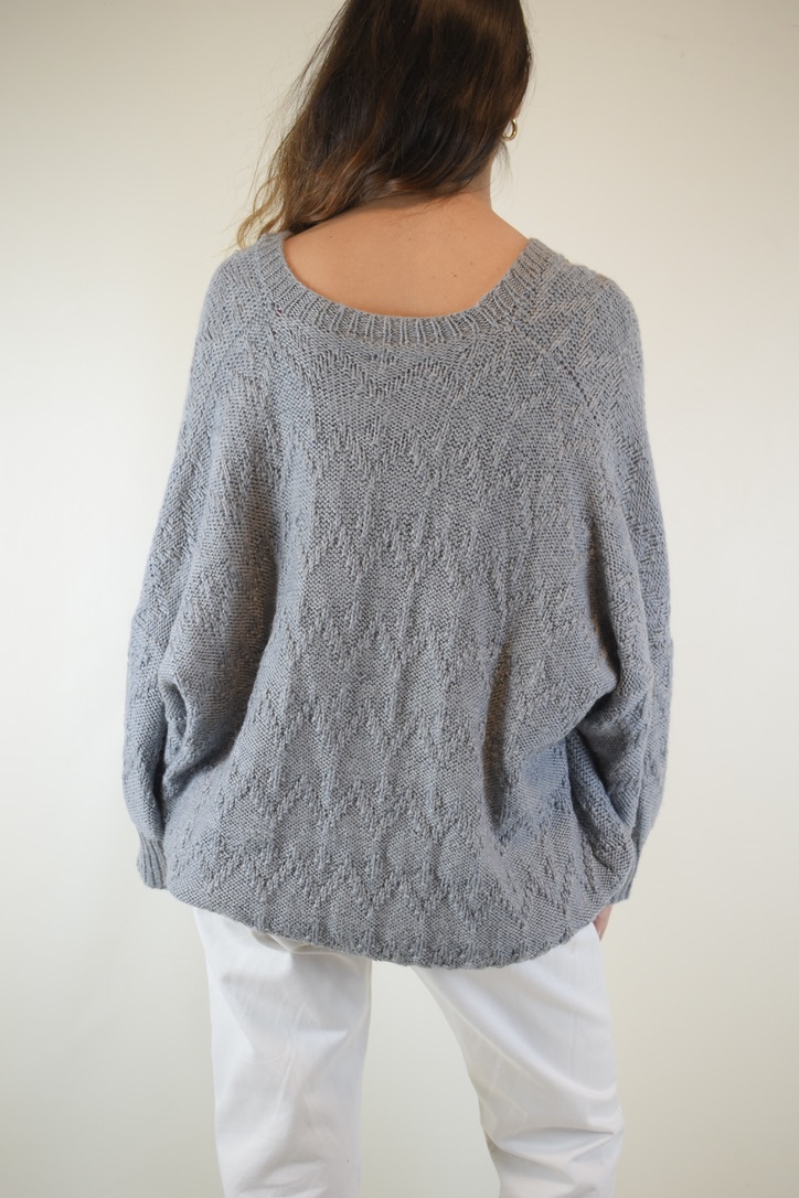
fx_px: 1348
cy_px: 599
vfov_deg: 47.9
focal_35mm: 40
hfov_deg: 33.0
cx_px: 400
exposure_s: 1/80
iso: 400
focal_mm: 27
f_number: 4.5
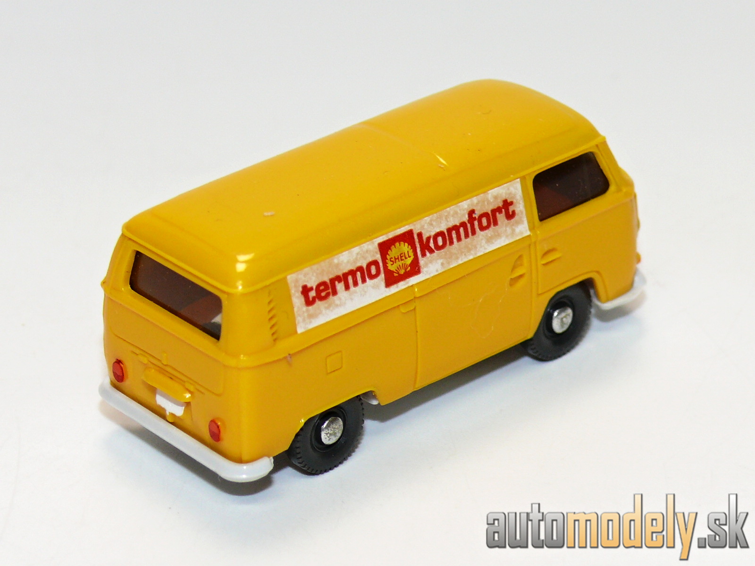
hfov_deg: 13.1
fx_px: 3293
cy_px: 283
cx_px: 378
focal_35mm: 151
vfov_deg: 9.8
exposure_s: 1/30
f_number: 4
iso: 100
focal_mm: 18
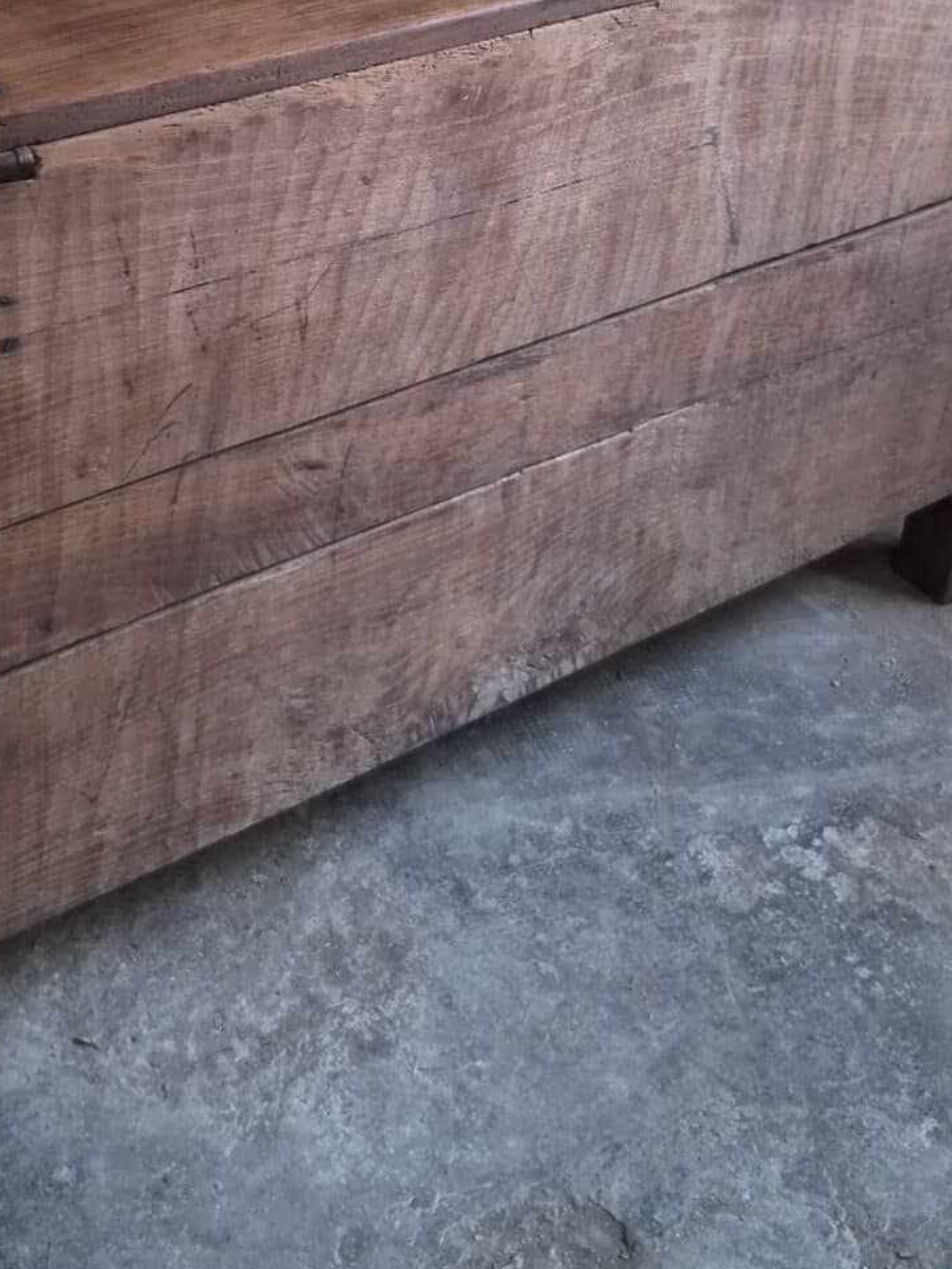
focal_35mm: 49
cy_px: 145
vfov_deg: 36.6
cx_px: 321
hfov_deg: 29.5
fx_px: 1796
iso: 1600
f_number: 1.8
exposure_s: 1/50
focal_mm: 5.4
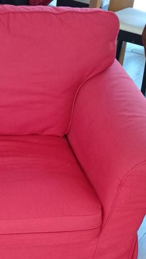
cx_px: 4
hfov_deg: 21.2
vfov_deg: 35.9
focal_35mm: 55
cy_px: 226
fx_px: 379
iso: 198
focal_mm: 4.15
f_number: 1.8
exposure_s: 1/33.3
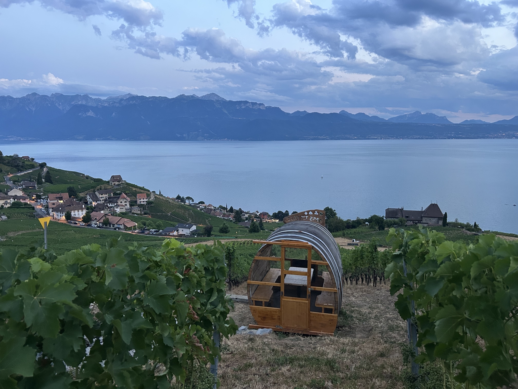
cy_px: 194
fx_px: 389
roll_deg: +0.6
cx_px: 259
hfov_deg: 67.3
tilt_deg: -8.1
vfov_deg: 53.1
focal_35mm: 26
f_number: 1.5
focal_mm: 5.7
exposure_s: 1/60
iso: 400
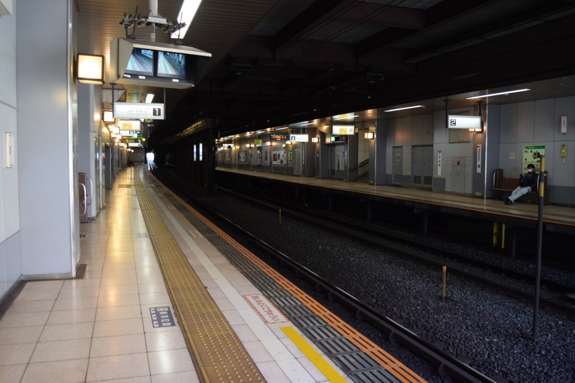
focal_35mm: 30
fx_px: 479
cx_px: 288
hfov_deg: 61.9
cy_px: 192
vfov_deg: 43.6
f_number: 4
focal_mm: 20
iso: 800
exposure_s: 1/125
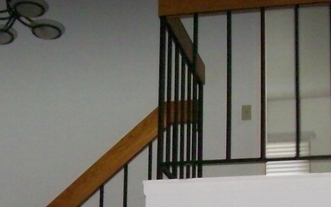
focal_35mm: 99
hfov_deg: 20.8
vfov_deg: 12.8
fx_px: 893
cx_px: 86
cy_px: 258
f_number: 2.7
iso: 160
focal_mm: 6
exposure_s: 1/64
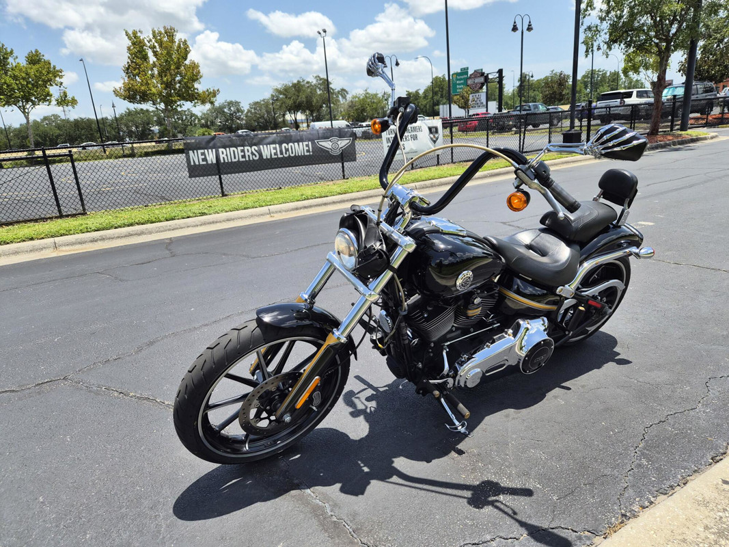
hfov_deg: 73.9
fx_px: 484
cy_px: 274
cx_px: 364
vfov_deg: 58.9
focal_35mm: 23
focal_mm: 5.4
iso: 80
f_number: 1.8
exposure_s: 1/3584
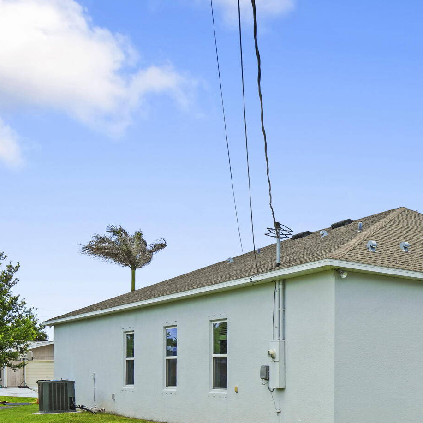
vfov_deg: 36.2
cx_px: 505
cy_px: 375
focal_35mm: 44
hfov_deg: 32.0
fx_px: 608
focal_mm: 19
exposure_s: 1/40
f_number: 11
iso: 100
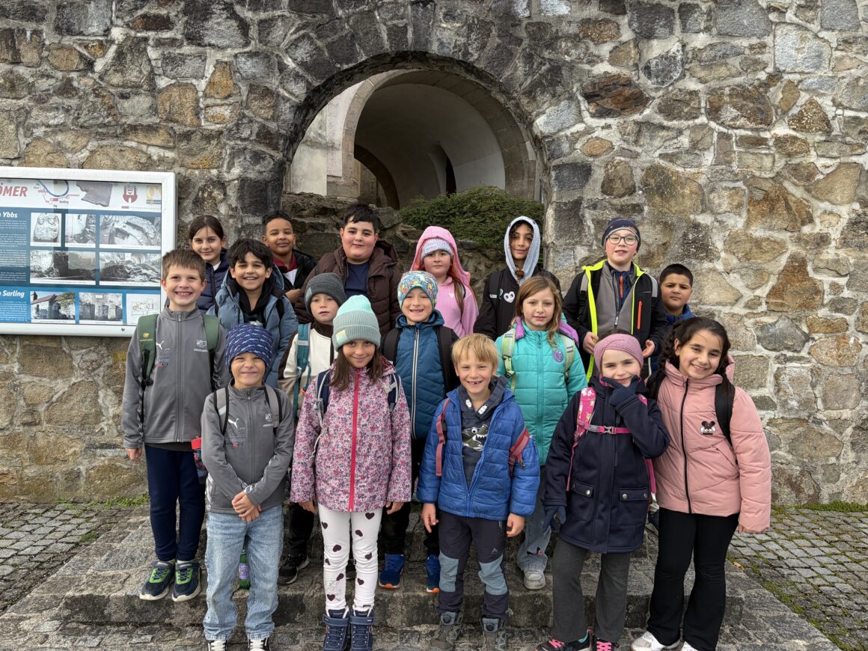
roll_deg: +0.2
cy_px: 326
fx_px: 652
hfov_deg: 67.3
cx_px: 434
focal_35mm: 26
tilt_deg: -2.2
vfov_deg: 53.1
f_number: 1.6
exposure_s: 1/618
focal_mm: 5.96
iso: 50
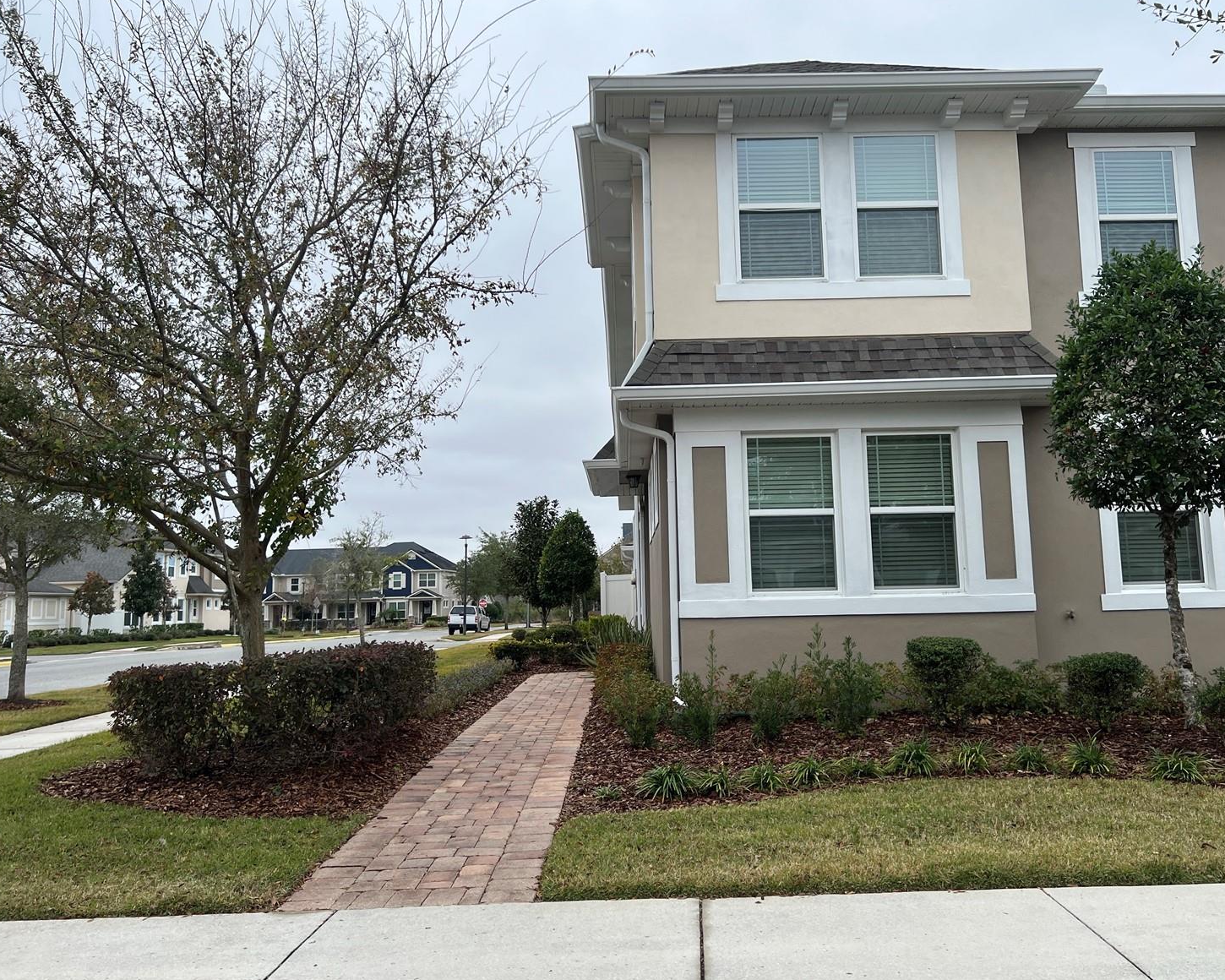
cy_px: 483
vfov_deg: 51.5
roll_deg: +2.3
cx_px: 651
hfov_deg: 62.2
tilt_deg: +7.9
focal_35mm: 28
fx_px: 1015
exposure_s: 1/1079
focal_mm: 5.7
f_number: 1.5
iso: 50
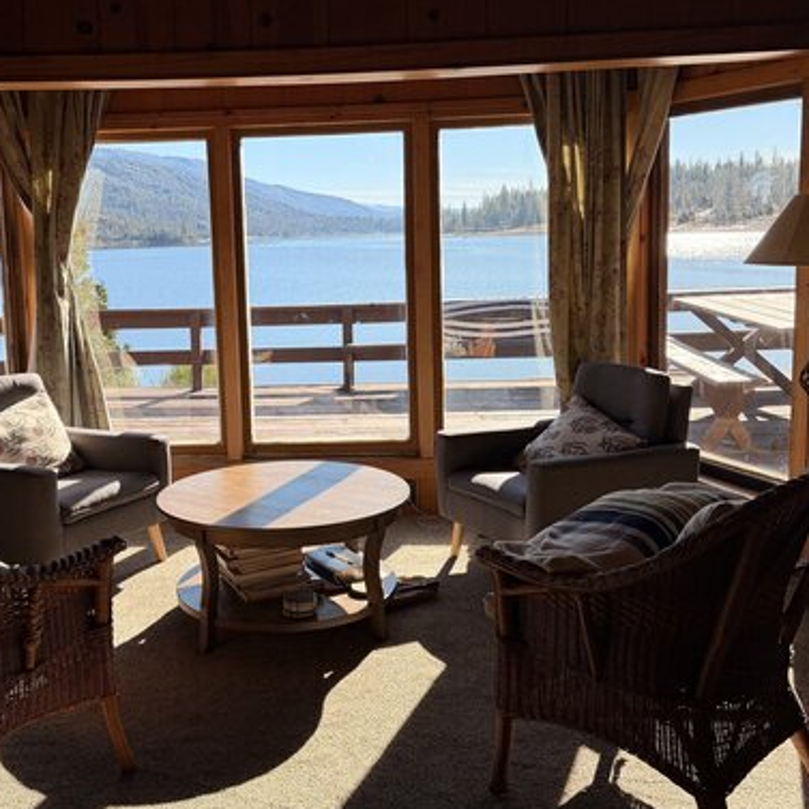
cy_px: 335
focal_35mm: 36
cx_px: 313
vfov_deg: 45.9
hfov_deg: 45.7
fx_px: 952
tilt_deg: -6.1
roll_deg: +2.0
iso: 100
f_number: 1.78
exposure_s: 1/2169
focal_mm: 6.76
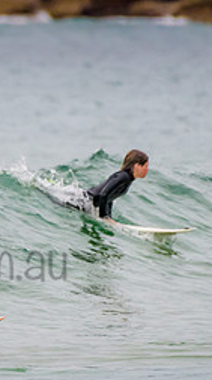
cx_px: -190
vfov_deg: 1.5
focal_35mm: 1481
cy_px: 246
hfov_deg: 0.8
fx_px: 14860
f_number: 5.6
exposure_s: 1/800
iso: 640
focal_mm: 500
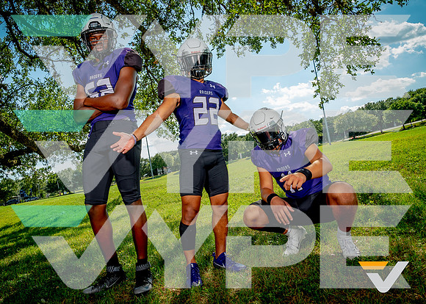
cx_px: 193
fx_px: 332
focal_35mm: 27
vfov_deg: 49.2
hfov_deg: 65.3
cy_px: 152
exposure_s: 1/125
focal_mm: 24
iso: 100
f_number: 8
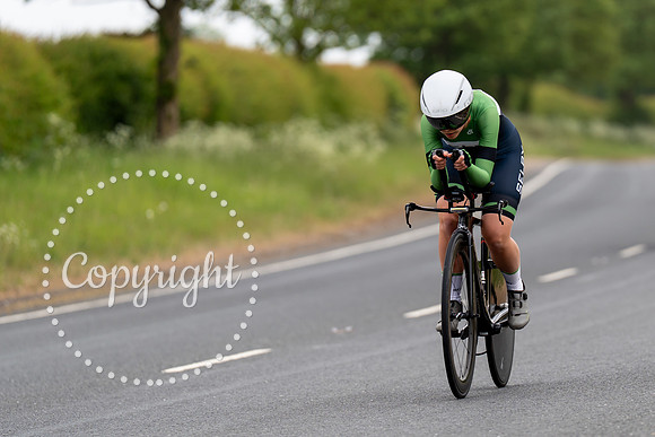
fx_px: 5648
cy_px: 184
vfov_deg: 4.4
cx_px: 497
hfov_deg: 6.6
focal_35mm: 310
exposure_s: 1/1250
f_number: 3.2
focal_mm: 200
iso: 200
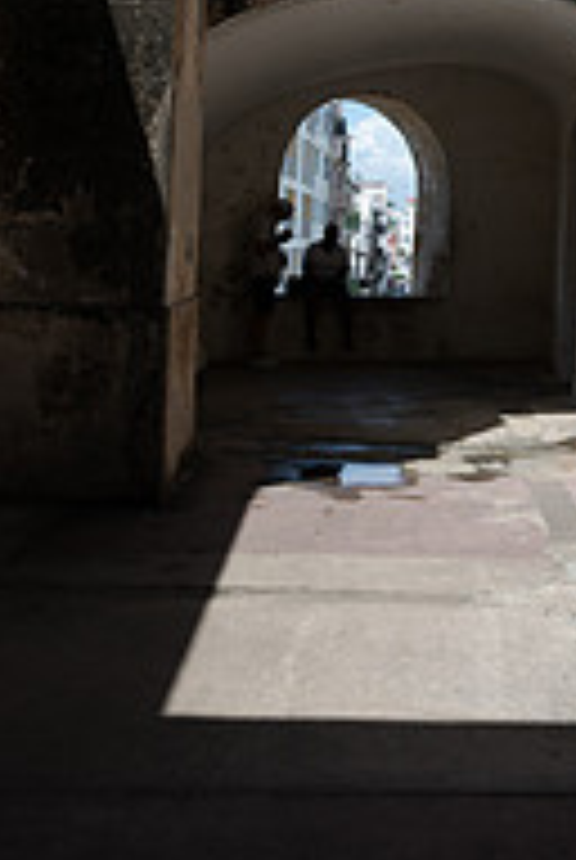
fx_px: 1602
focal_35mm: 67
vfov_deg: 29.5
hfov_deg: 20.2
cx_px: 450
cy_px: 198
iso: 160
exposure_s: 1/200
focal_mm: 28.5
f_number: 8
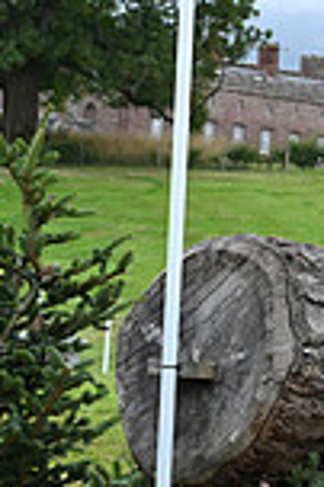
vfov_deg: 10.8
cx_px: 780
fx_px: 2584
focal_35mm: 191
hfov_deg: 6.8
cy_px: 194
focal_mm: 50
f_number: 5.6
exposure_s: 1/1250
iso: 720
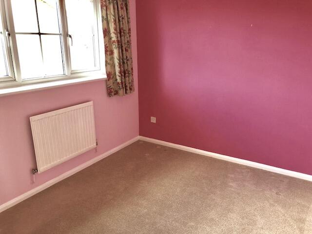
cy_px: 117
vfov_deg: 49.7
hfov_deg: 63.4
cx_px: 156
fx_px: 252
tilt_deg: -16.8
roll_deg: -0.2
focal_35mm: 28
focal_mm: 4
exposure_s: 1/33
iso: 40
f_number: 1.8
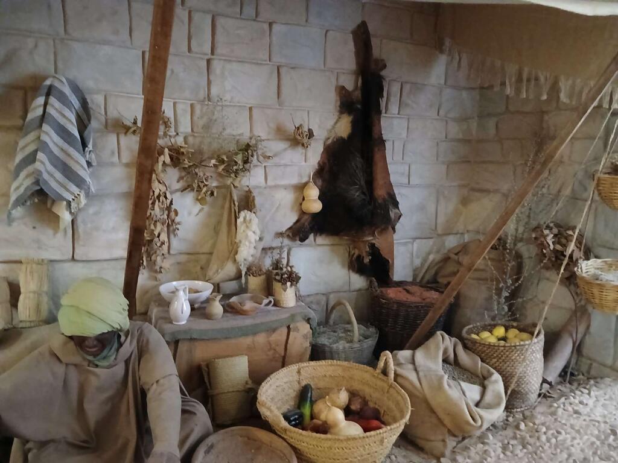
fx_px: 464
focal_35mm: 26
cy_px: 232
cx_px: 309
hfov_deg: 67.3
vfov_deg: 53.1
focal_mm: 3.98
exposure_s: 1/16.7
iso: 2500
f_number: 1.8
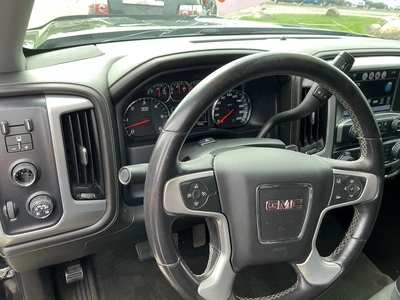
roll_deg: -0.9
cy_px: 150
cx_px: 200
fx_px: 324
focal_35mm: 28
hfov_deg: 63.4
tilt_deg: -27.7
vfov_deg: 49.7
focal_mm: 3
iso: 32
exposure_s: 1/122
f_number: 1.8
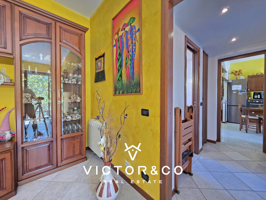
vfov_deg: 89.9
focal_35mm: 13
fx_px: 100
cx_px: 133
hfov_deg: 106.2
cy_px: 100
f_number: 1.9
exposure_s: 1/50
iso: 400
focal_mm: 2.2
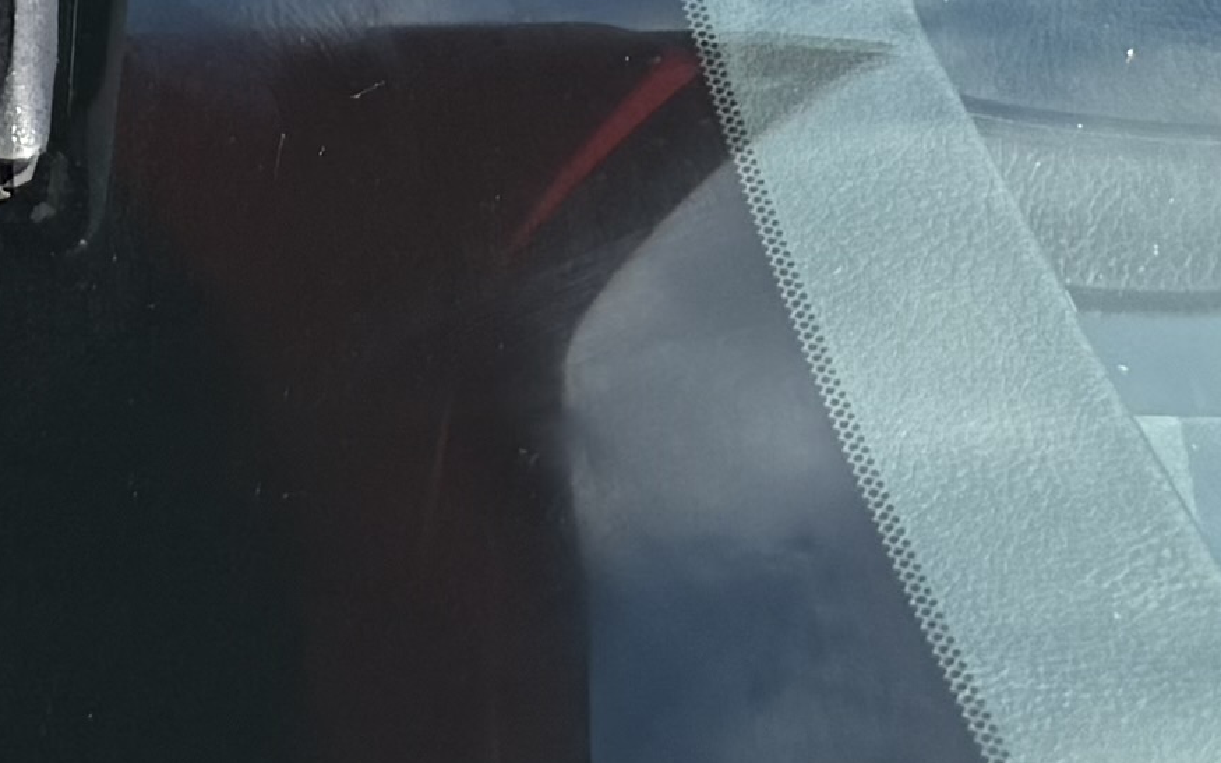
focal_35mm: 166
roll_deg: +0.4
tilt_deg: -31.0
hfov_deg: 10.3
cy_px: -851
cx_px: -2039
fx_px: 5524
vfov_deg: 7.5
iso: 80
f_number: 1.78
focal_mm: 6.76
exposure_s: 1/1727
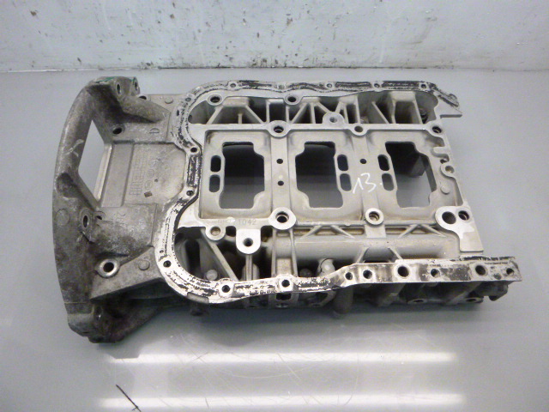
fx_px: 396
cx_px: 274
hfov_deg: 69.4
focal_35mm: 25
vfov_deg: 54.9
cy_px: 206
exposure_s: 1/125
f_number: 3.9
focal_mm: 4.5
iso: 800
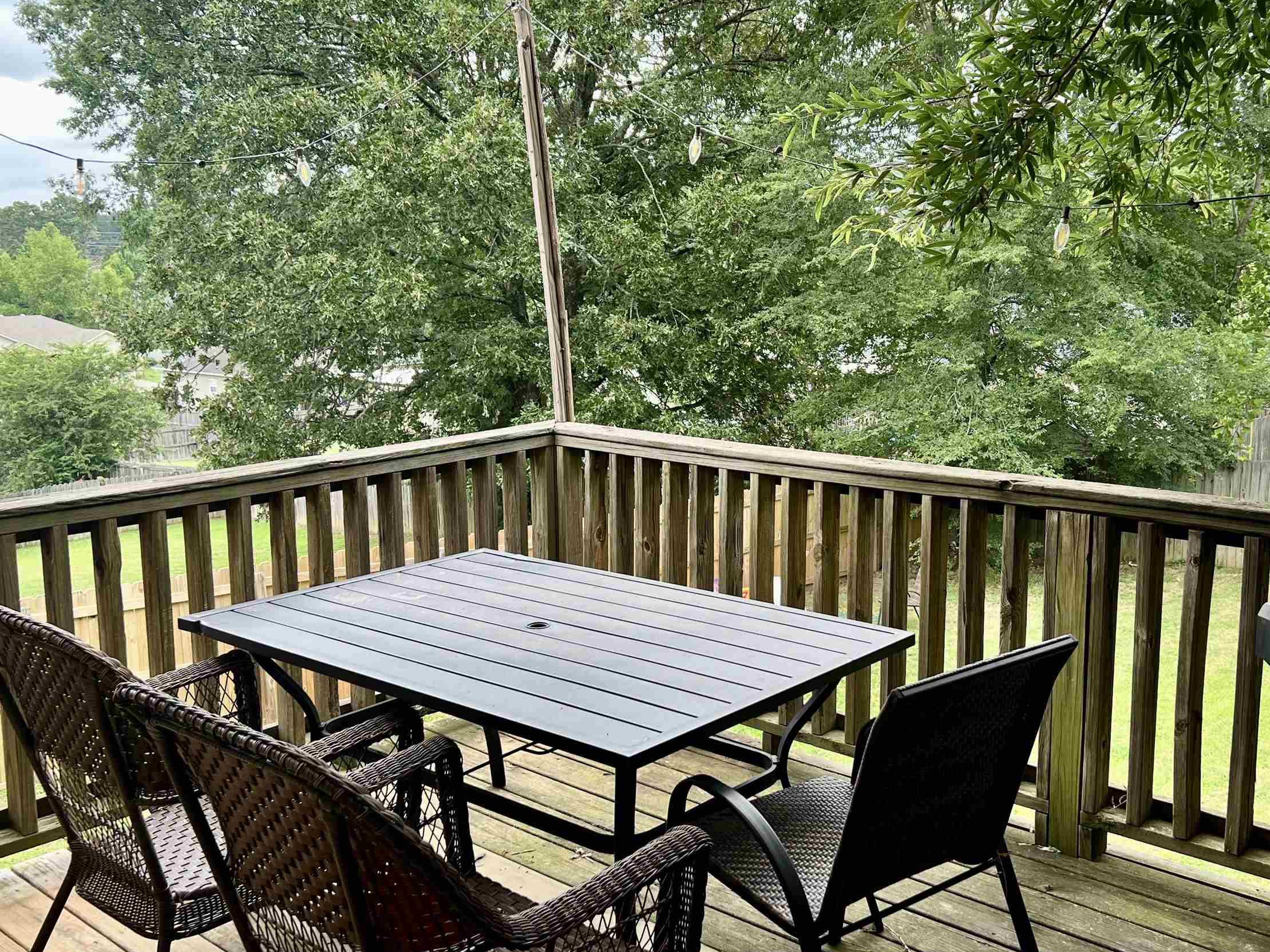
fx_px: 1321
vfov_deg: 39.7
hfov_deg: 51.1
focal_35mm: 36
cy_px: 465
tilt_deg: -9.5
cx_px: 742
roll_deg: +1.0
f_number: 1.5
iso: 40
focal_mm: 5.7
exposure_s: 1/235
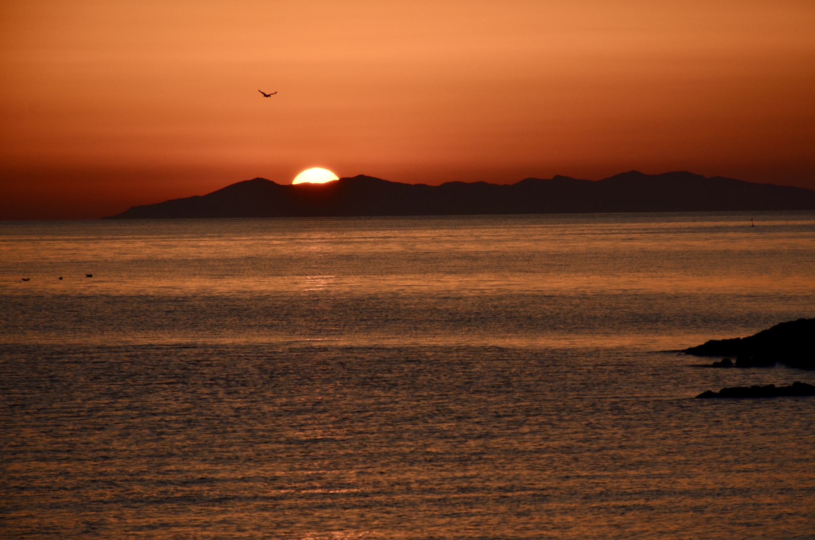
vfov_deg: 5.8
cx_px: 451
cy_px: 289
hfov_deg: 8.7
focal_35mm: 236
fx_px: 5331
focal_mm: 140
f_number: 8
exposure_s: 1/1000
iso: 200
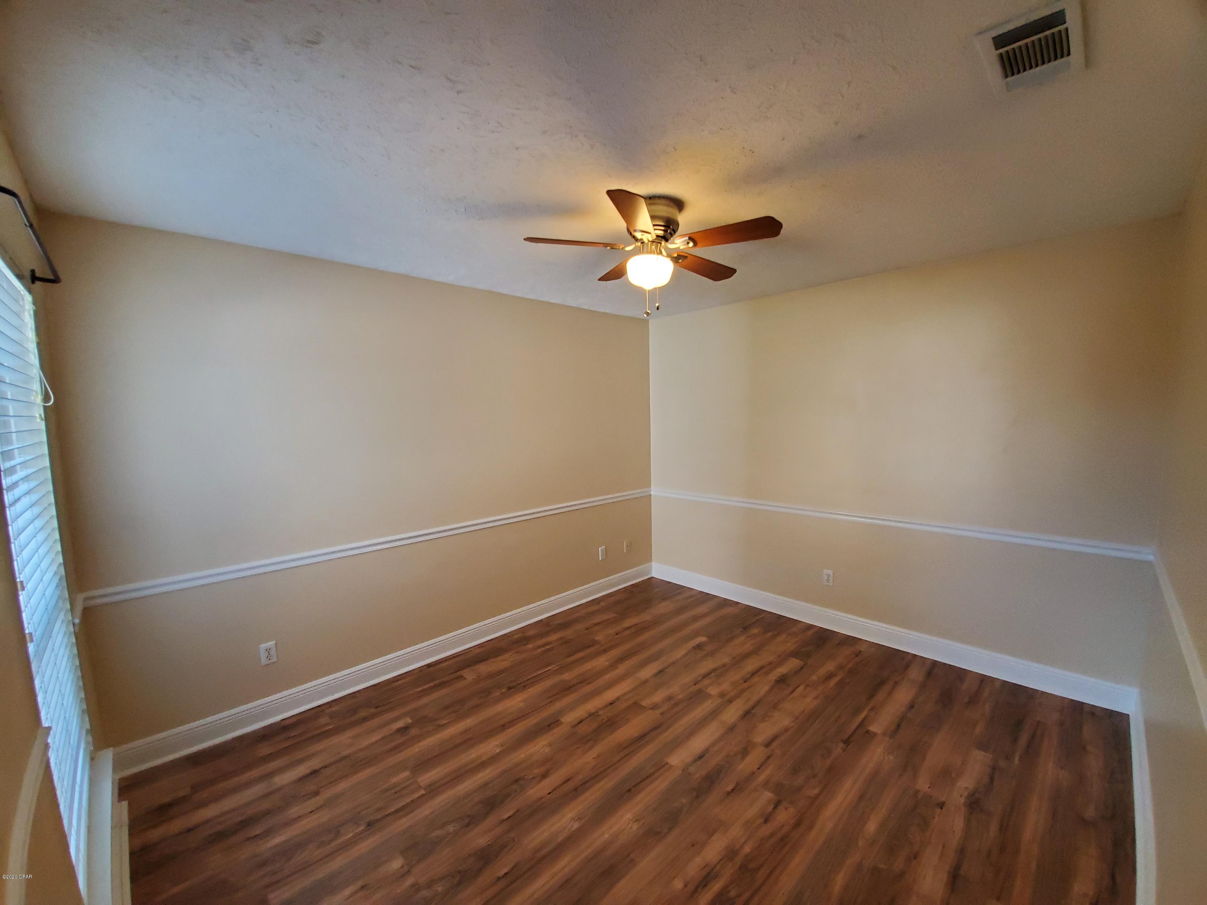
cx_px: 604
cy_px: 452
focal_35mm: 13
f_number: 2.2
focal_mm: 1.8
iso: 320
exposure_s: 1/59
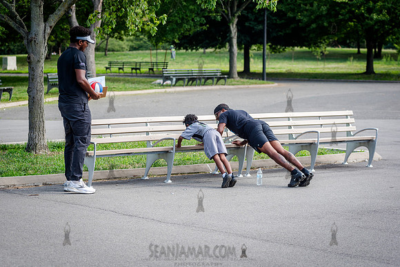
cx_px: 200
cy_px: 134
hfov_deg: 20.2
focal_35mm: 101
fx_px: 1120
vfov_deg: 13.6
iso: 200
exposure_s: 1/640
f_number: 4
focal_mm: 100
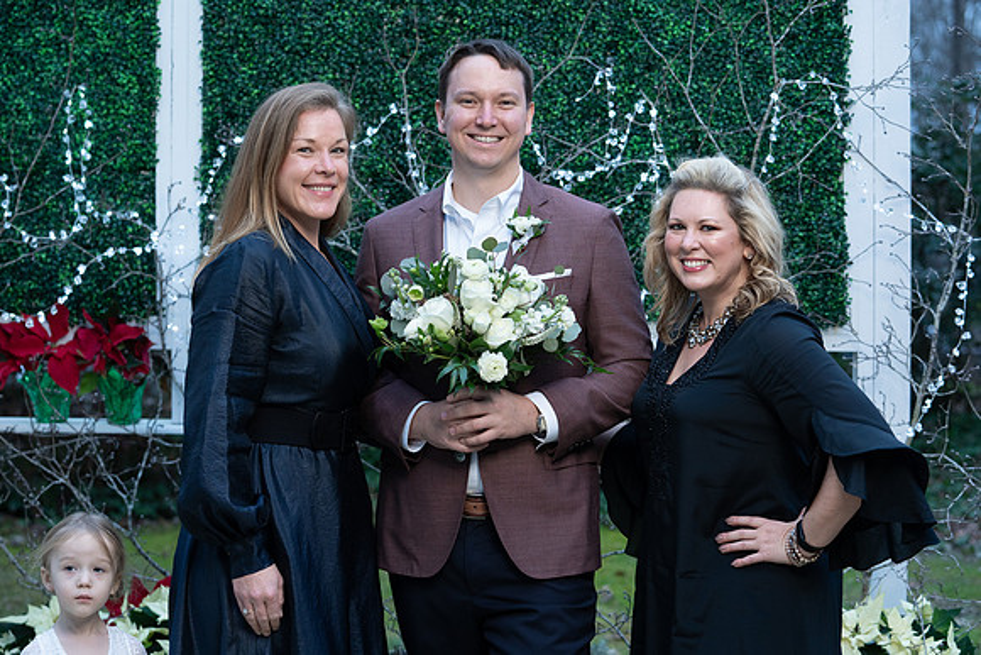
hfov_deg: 28.4
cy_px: 328
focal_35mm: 71
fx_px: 1939
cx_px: 490
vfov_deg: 19.2
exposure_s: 1/100
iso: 2000
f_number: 4
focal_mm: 70
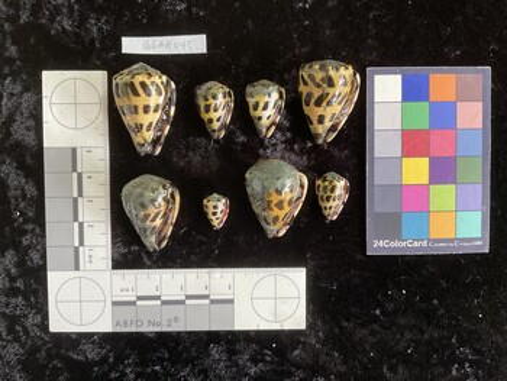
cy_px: 190
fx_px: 425
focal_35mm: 29
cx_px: 254
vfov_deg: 48.3
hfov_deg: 61.6
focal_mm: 3
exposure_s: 1/60
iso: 125
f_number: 1.8
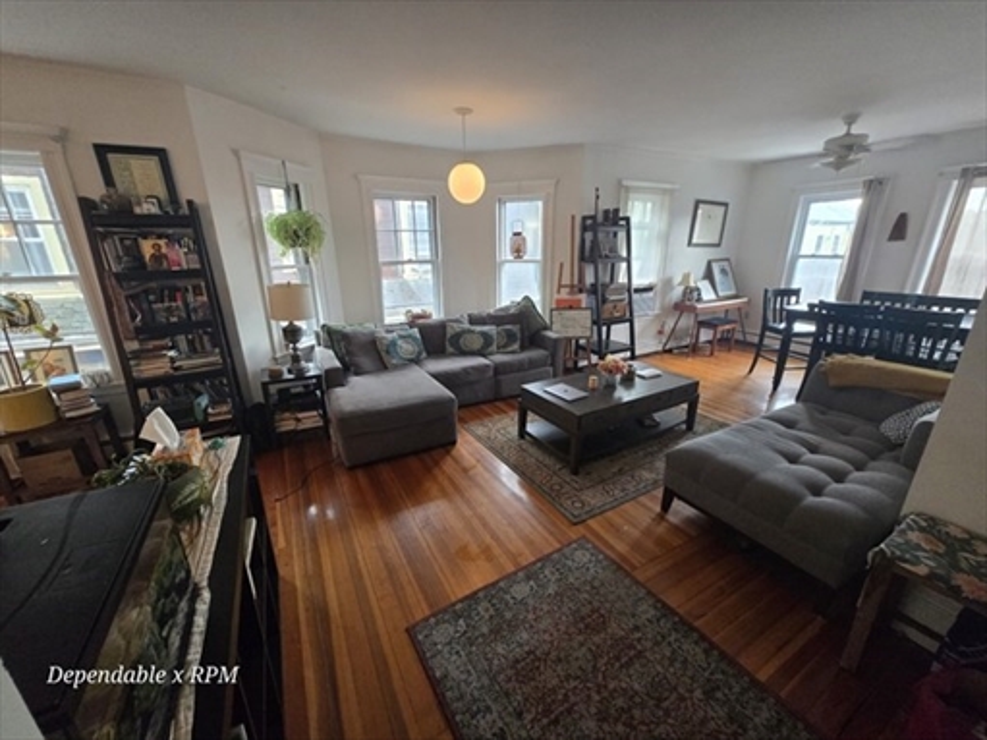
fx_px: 371
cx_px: 494
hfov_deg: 106.2
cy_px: 370
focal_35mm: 13
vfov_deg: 89.9
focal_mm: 1.7
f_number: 2.2
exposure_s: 1/60
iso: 320
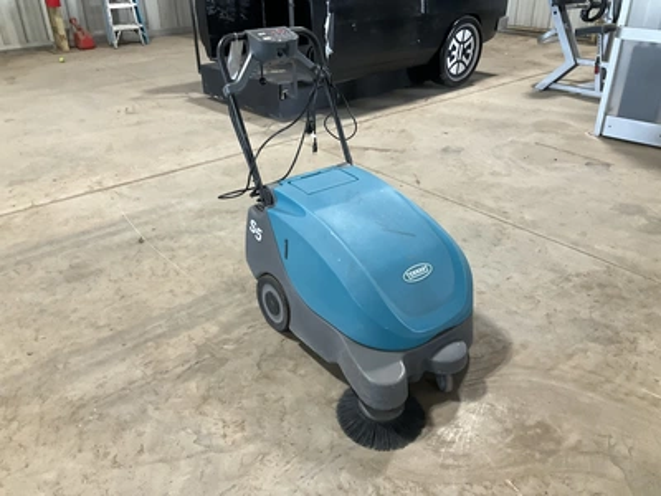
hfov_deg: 61.7
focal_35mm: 29
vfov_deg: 48.2
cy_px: 248
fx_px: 554
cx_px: 330
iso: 125
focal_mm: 3
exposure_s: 1/60
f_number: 1.8
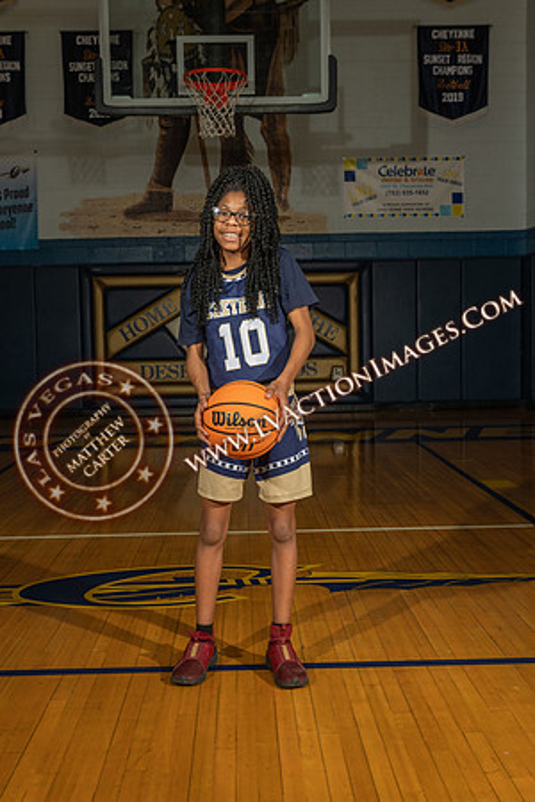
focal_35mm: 42
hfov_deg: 31.9
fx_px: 936
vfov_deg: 46.4
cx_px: 268
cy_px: 401
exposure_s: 1/200
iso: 160
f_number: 7.1
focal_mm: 42
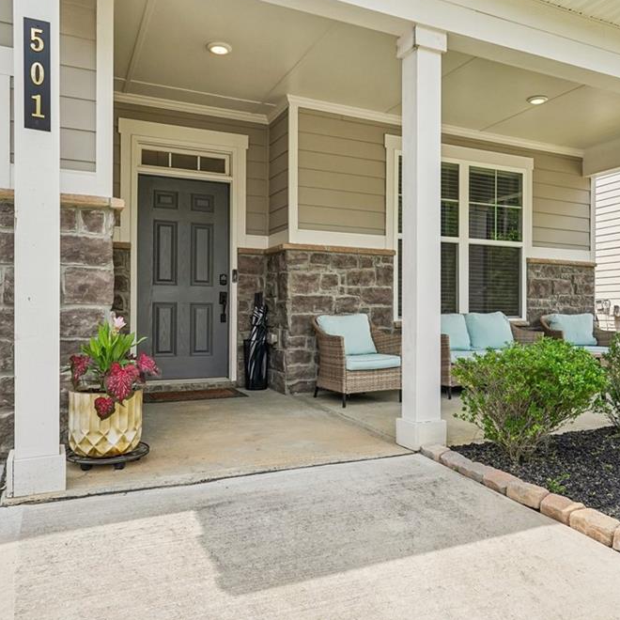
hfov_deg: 55.2
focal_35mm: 29
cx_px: 375
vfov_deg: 55.6
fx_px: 588
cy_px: 305
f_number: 8
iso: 800
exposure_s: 1/800
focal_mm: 22
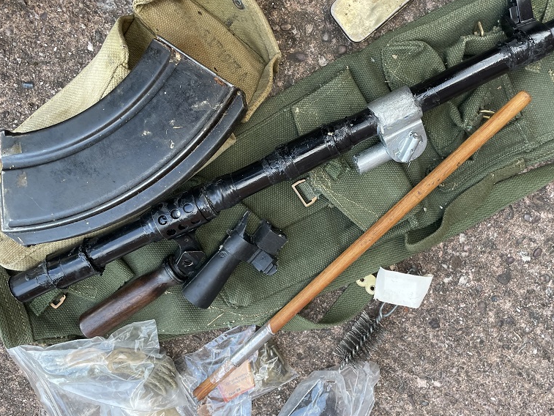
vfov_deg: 44.1
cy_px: 181
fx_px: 512
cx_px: 315
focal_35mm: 32
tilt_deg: -78.4
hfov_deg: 56.6
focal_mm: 4.2
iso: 80
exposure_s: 1/121
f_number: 1.6
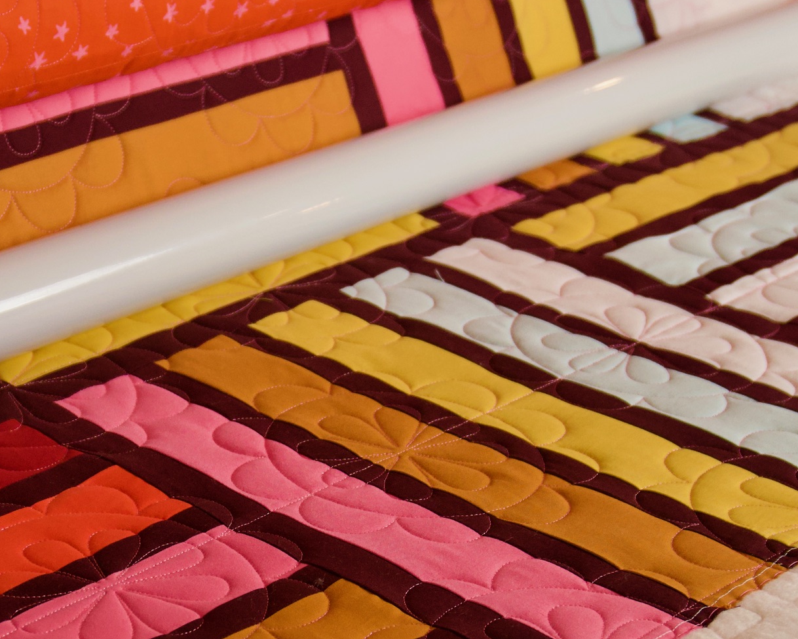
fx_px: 1698
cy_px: 485
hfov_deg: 25.9
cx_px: 152
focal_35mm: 72
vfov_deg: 21.1
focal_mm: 27
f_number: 4.5
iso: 800
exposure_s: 1/50
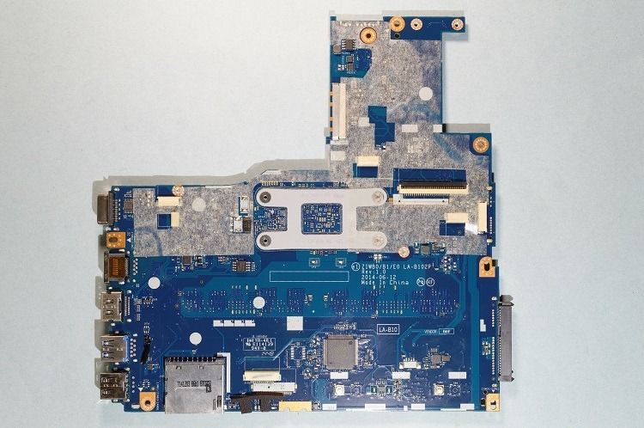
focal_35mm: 40
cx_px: 322
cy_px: 214
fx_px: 724
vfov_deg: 32.9
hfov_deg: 48.0
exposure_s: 1/5
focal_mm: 27
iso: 100
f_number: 8
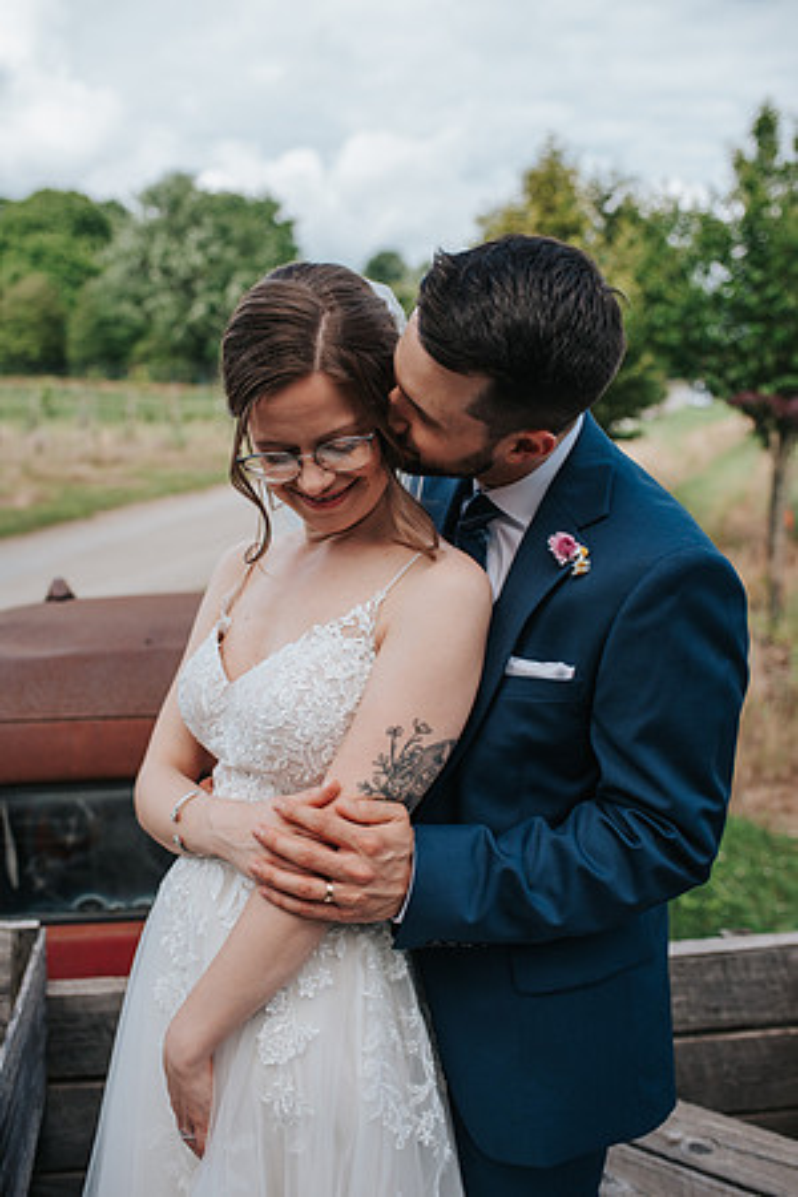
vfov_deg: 54.4
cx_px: 399
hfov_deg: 37.9
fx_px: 1164
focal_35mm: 35
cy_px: 598
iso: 140
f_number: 3.2
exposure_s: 1/800
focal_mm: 35
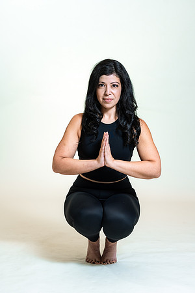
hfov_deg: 16.1
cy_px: 146
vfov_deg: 23.9
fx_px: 691
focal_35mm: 85
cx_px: 98
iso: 320
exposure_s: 1/160
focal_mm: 85
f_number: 4
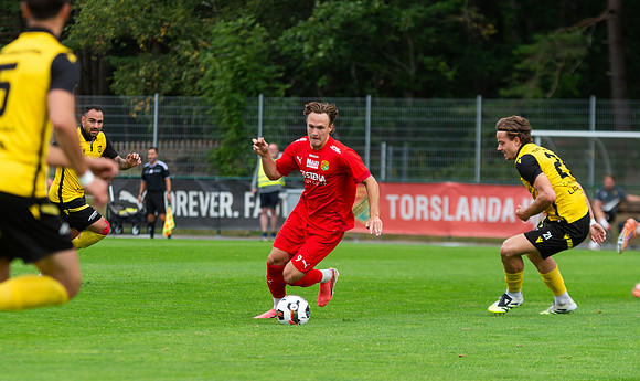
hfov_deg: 8.2
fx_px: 4441
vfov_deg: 4.9
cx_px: 313
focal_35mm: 258
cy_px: 209
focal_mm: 150
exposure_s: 1/1250
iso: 200
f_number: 3.2
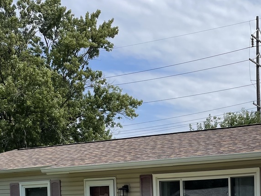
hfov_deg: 28.1
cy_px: 246
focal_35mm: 66
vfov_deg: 20.5
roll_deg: +1.0
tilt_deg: -2.6
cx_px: 242
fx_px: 498
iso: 32
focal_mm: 4.2
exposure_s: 1/4831
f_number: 1.6
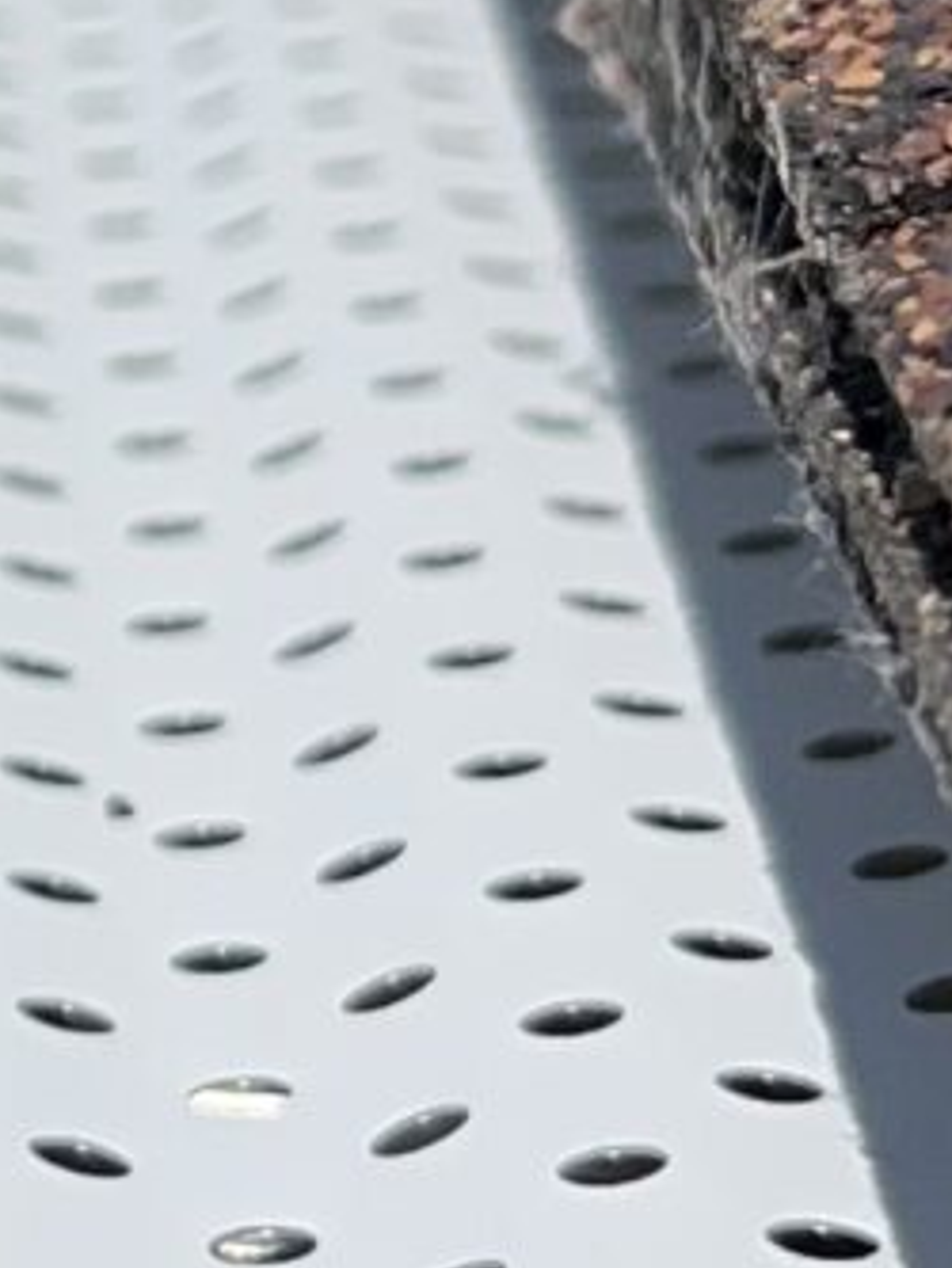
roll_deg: +1.7
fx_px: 7329
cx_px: -933
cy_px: 388
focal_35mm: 200
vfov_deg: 9.9
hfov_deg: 7.2
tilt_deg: -12.7
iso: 50
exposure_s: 1/8696
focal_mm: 5.7
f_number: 1.5
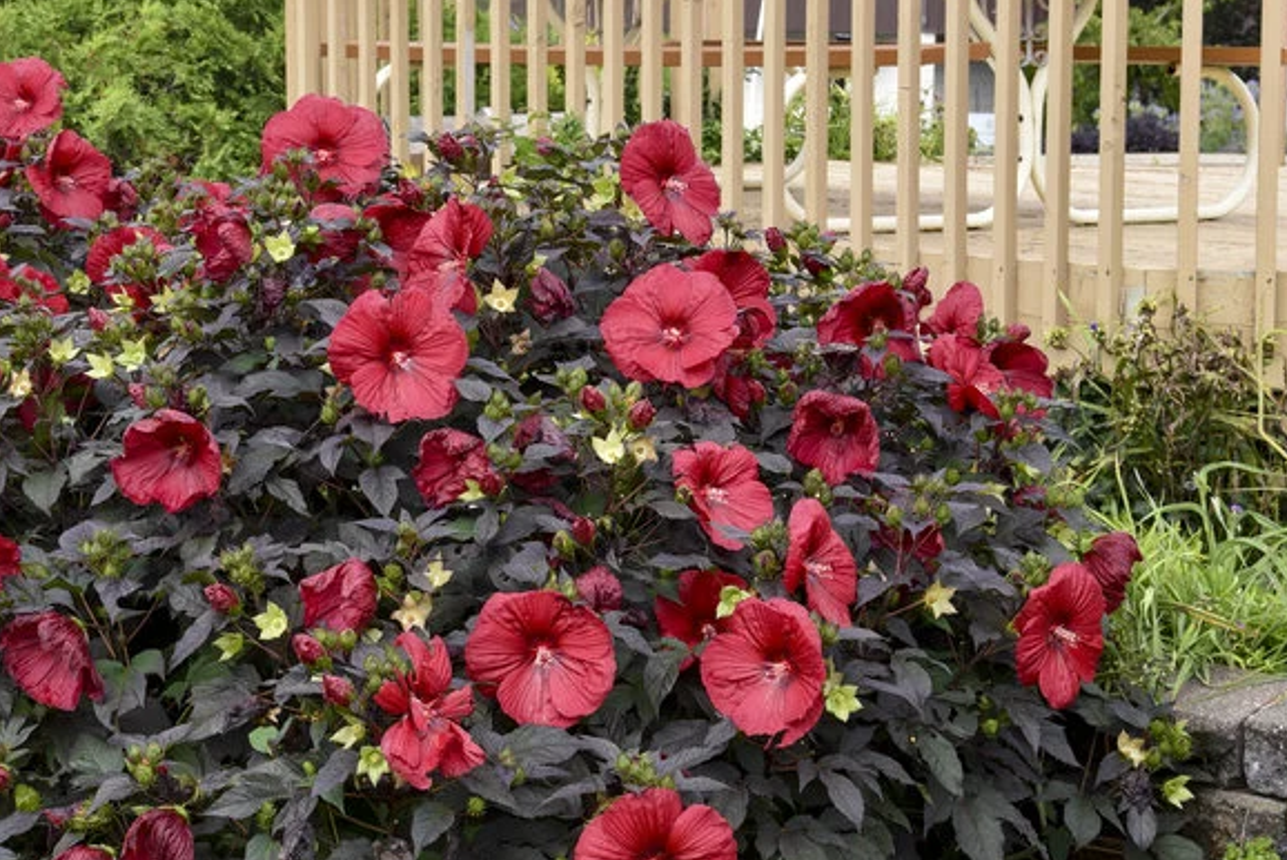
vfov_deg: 16.0
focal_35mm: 85
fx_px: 3040
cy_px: 651
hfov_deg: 23.7
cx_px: 372
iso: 320
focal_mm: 48
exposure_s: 1/250
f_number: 8
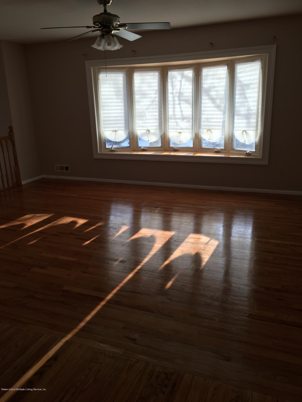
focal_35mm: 29
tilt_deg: -17.3
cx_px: 151
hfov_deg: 48.2
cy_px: 201
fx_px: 337
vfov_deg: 61.7
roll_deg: +2.5
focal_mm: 4.15
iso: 25
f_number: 2.2
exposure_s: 1/150
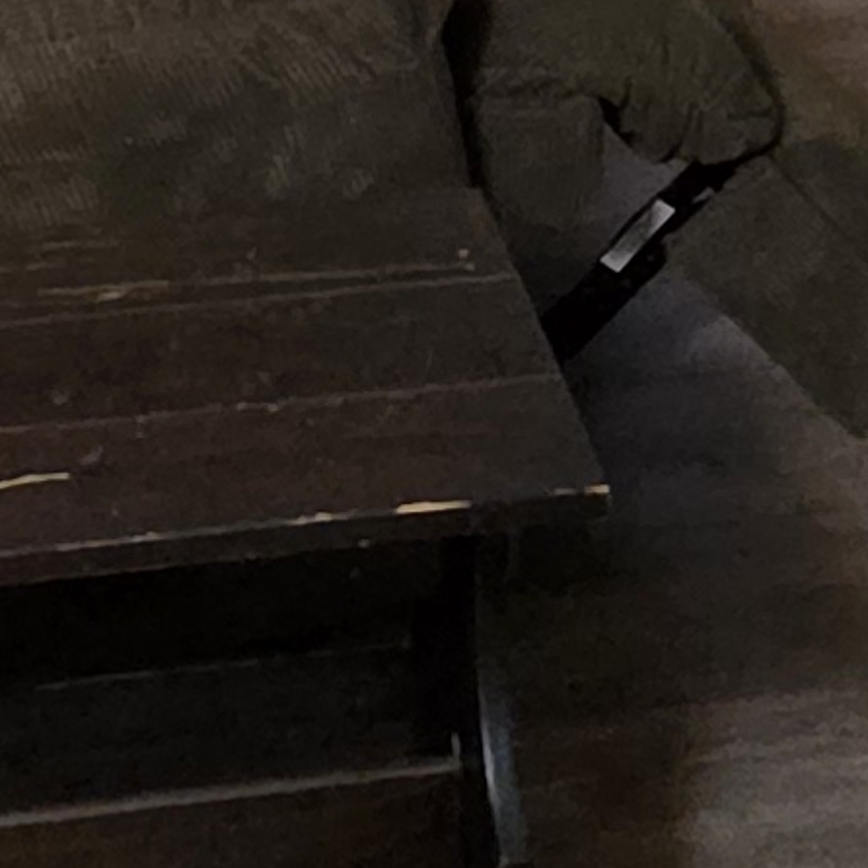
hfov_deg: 16.9
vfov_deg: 15.2
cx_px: 389
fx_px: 2922
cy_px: -559
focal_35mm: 103
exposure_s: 1/40
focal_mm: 2.2
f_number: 2.2
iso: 1250
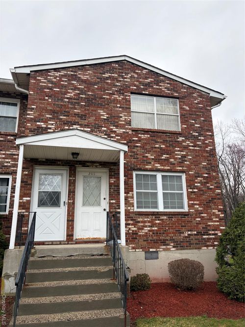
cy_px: 164
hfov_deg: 53.0
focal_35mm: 26
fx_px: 245
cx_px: 122
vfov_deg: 67.3
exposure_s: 1/190
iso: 50
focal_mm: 5.96
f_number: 1.6
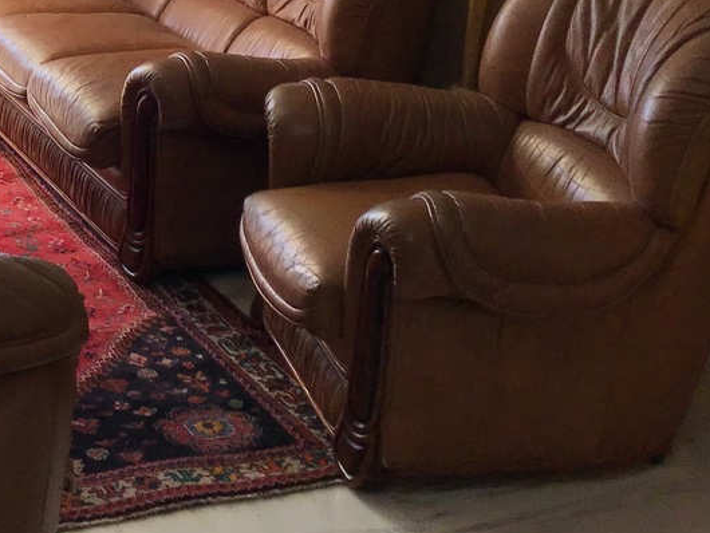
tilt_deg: -15.2
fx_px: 1560
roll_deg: +0.9
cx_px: -3
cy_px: 27
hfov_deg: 24.5
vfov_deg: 19.0
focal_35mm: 76
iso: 32
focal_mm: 3.3
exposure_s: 1/50
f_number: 2.4
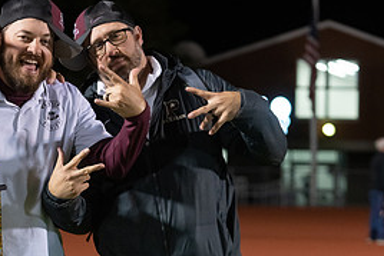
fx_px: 1708
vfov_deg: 8.6
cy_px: 157
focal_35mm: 160
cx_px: 16
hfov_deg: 12.7
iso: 4000
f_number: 3.5
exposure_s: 1/320
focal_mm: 74
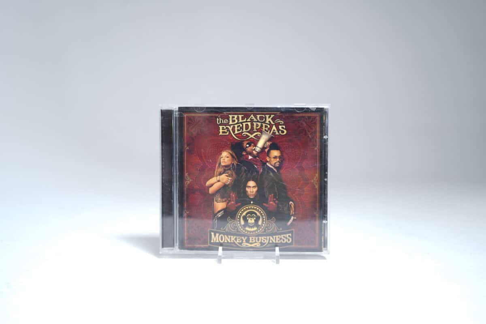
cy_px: 162
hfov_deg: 55.8
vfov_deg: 38.9
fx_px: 459
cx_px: 243
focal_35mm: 34
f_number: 4
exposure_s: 1/3.33
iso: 64
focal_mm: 34
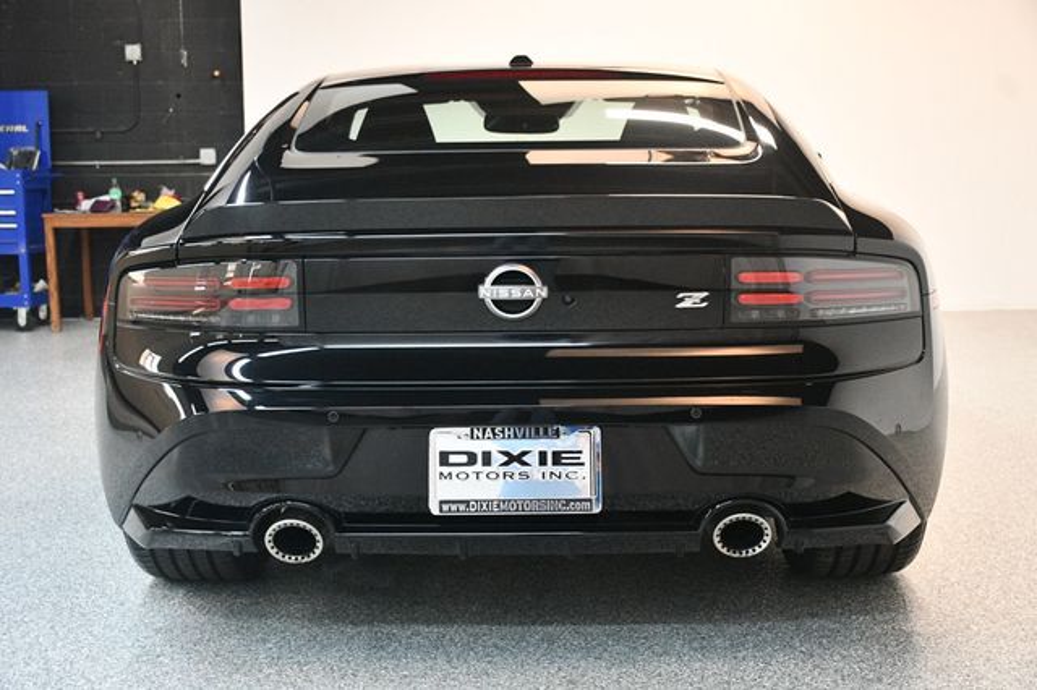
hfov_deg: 41.1
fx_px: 1382
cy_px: 345
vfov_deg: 28.0
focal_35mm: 48
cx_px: 518
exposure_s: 1/80
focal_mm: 32
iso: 3200
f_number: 4
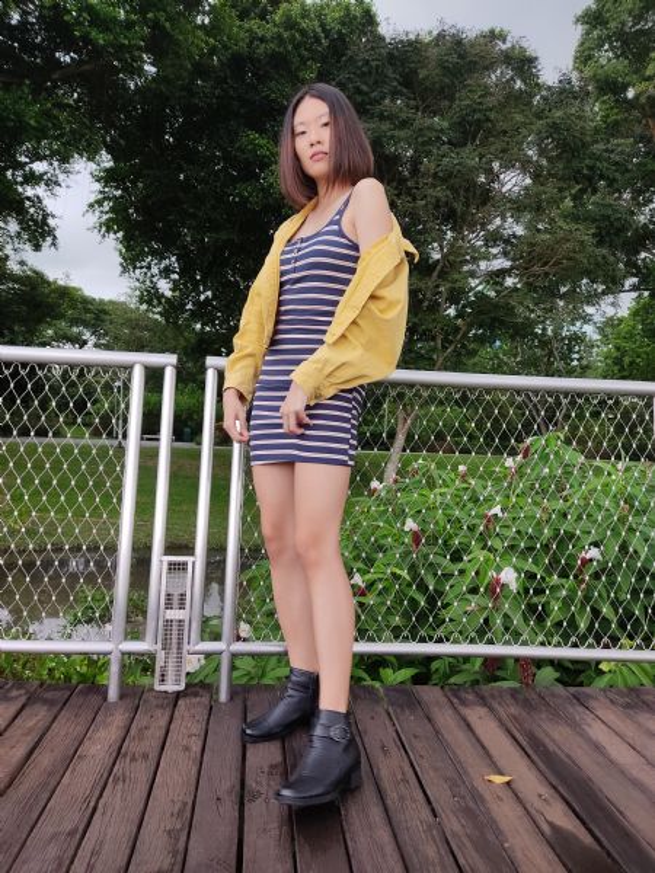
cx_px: 328
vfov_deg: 67.3
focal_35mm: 26
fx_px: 656
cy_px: 436
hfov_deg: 53.1
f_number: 1.79
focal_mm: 4.74
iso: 124
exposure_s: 1/100
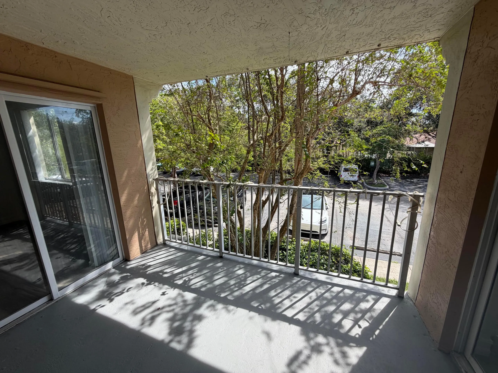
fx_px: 201
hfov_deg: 102.1
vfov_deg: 85.7
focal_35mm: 14
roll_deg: +1.6
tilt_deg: -13.0
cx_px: 249
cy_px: 186
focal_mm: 2.22
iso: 50
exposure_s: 1/502
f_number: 2.2
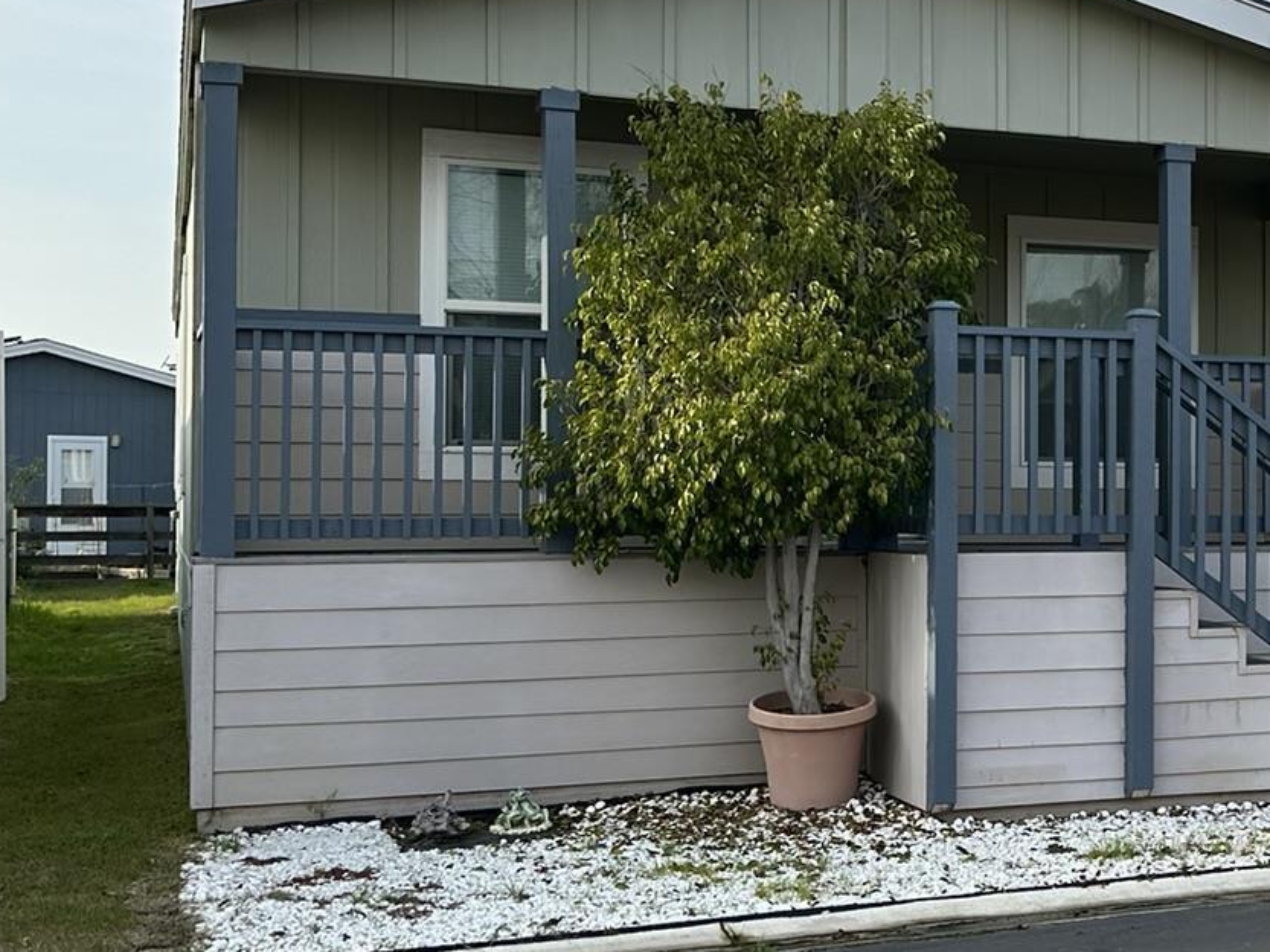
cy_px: 445
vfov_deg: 24.8
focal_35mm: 59
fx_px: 2165
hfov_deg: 30.7
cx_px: 1229
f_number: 1.78
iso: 80
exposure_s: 1/3247
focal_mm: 6.86
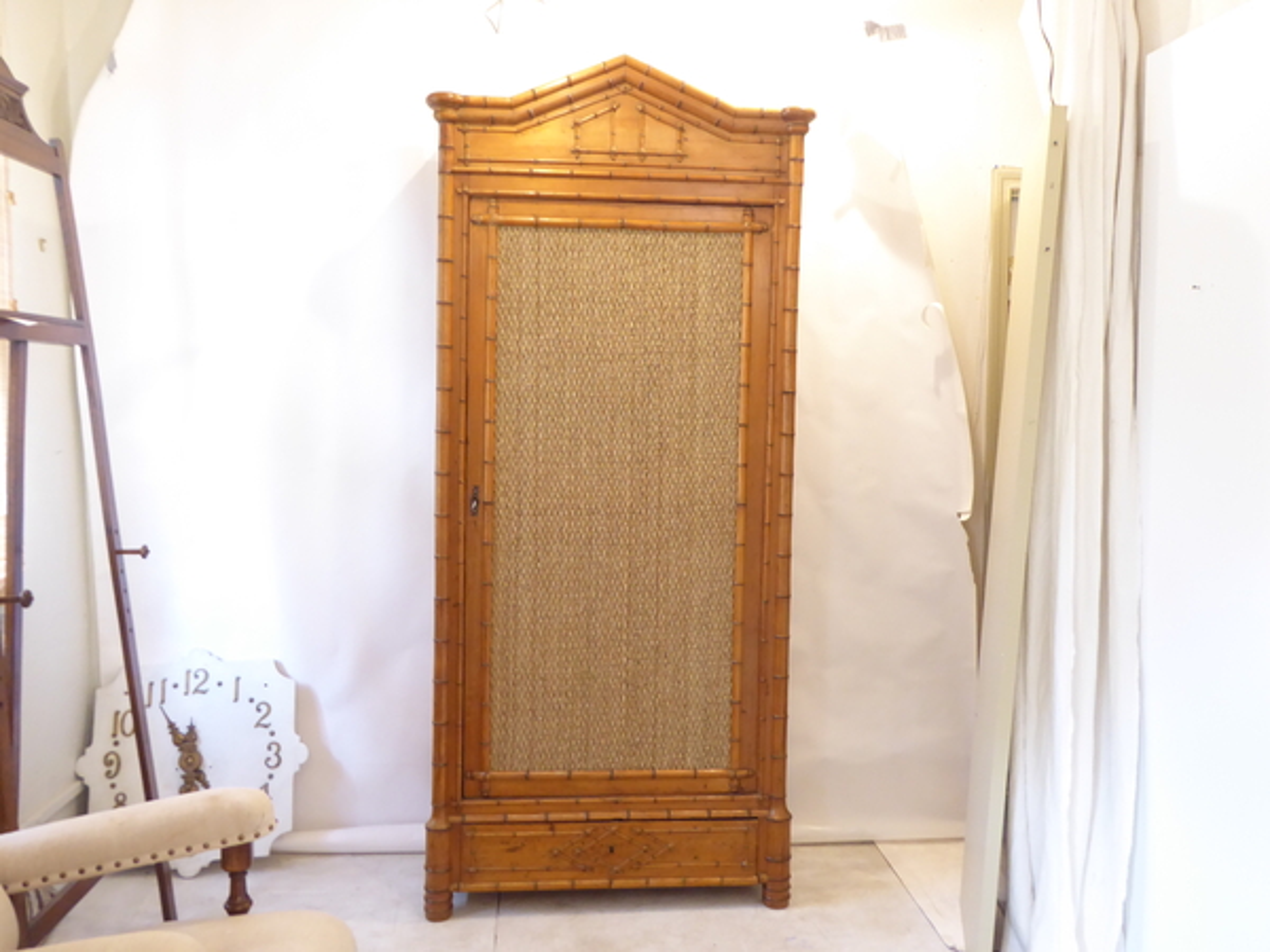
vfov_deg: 45.4
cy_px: 476
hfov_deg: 58.4
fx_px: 1137
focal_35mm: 31
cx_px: 635
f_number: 3.5
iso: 400
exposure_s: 1/8
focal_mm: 5.4
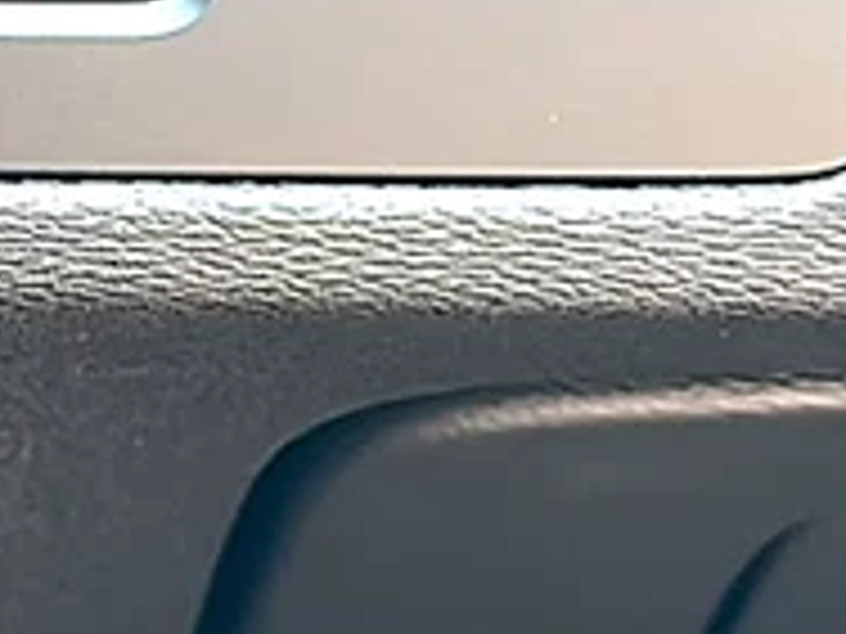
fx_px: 3544
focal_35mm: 145
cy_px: -173
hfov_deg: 13.4
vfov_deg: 10.0
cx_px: -4
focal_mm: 6.86
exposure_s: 1/82
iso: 80
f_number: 1.78
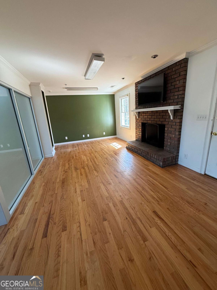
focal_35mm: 14
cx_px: 108
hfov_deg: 85.7
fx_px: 117
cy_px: 145
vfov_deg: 102.1
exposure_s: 1/120
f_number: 2.2
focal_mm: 2.22
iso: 200
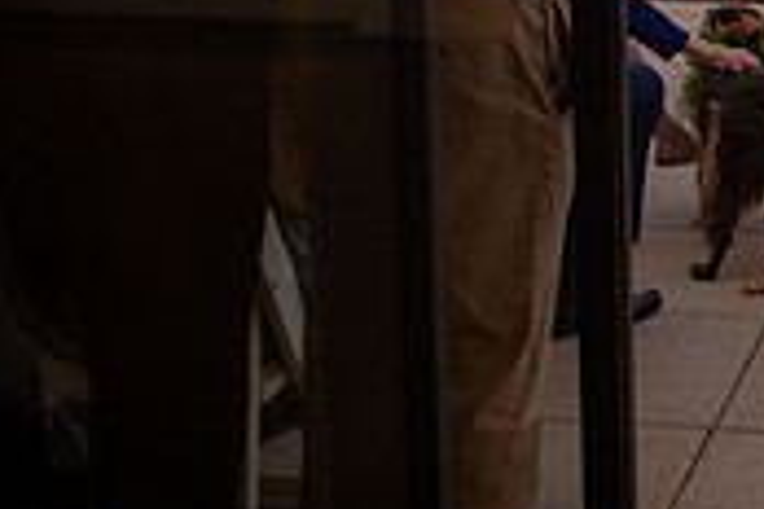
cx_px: 975
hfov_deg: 22.8
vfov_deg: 16.5
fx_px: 1698
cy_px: -57
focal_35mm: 80
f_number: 2.8
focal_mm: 24
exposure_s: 1/80
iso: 800
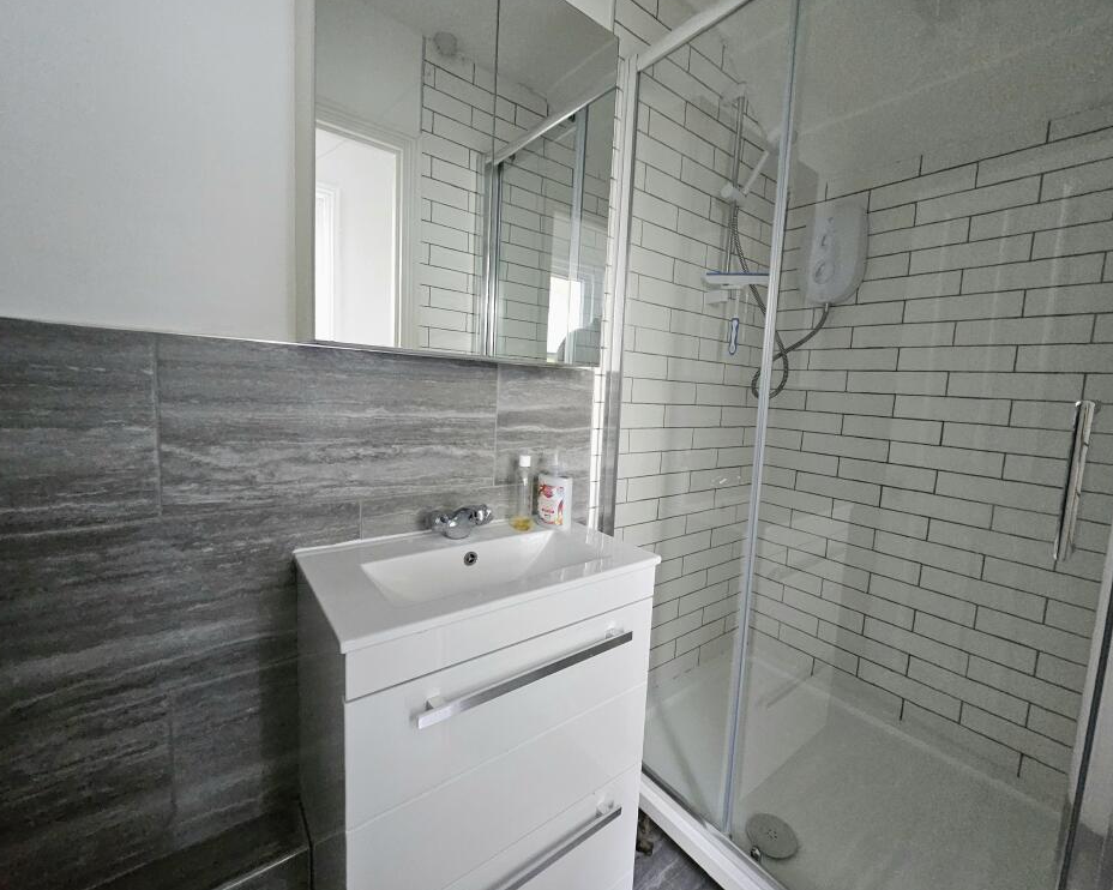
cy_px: 447
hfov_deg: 100.5
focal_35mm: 14
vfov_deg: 88.0
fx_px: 461
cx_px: 604
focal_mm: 1.7
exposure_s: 1/33
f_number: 2.2
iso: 640
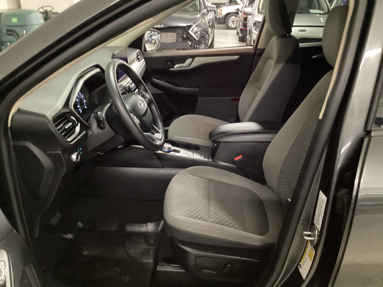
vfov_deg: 45.4
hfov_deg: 58.4
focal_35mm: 31
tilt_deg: -24.6
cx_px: 192
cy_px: 144
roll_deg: +0.3
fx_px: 343
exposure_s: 1/17
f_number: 2.4
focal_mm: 3.3
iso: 640
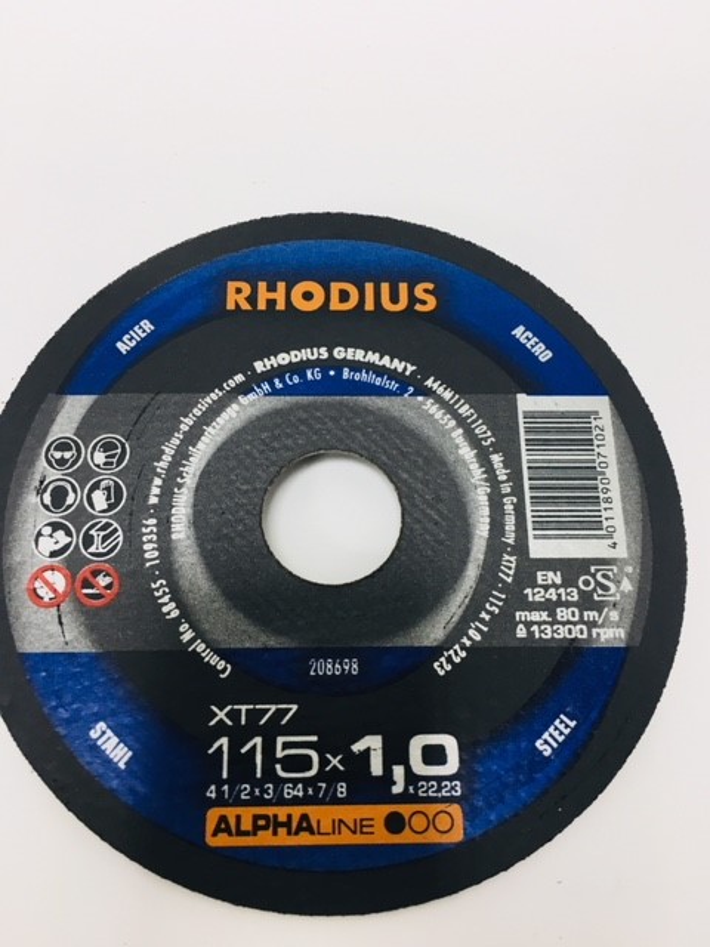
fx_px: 793
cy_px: 474
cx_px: 355
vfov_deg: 61.7
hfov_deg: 48.2
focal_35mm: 29
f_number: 2.2
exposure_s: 1/33
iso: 40
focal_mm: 4.15
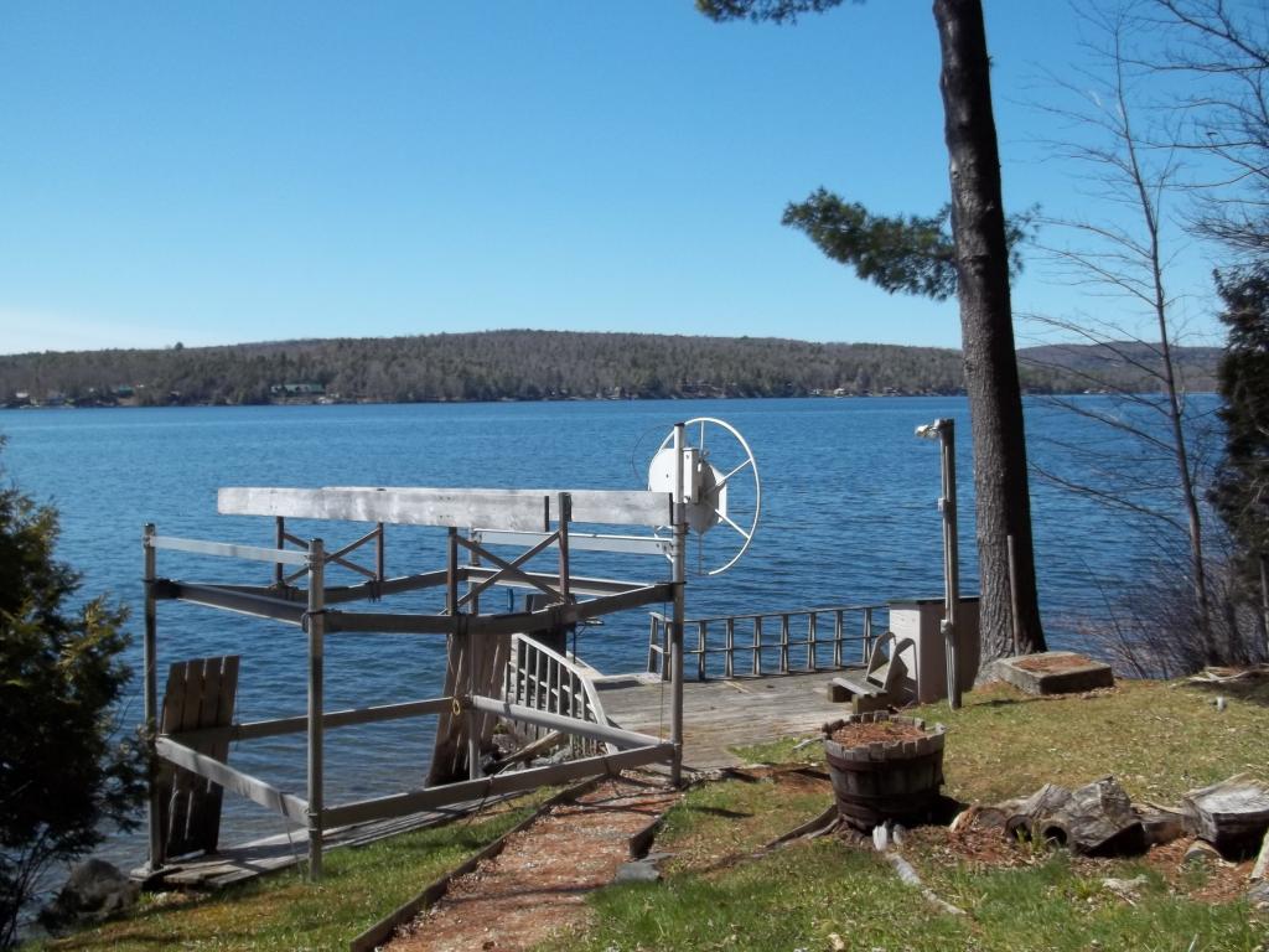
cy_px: 476
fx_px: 1210
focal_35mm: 33
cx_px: 634
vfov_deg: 42.9
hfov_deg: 55.4
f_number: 8
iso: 64
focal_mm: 5.9
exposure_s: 1/160
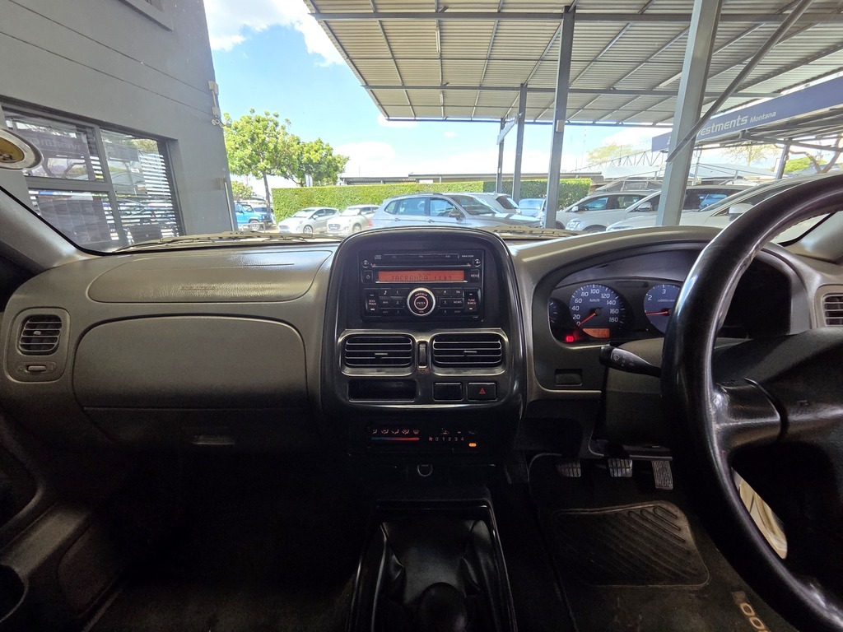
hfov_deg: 106.2
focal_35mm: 13
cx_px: 422
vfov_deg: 89.9
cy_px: 316
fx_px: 317
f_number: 2.2
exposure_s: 1/359
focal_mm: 2.2
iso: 400
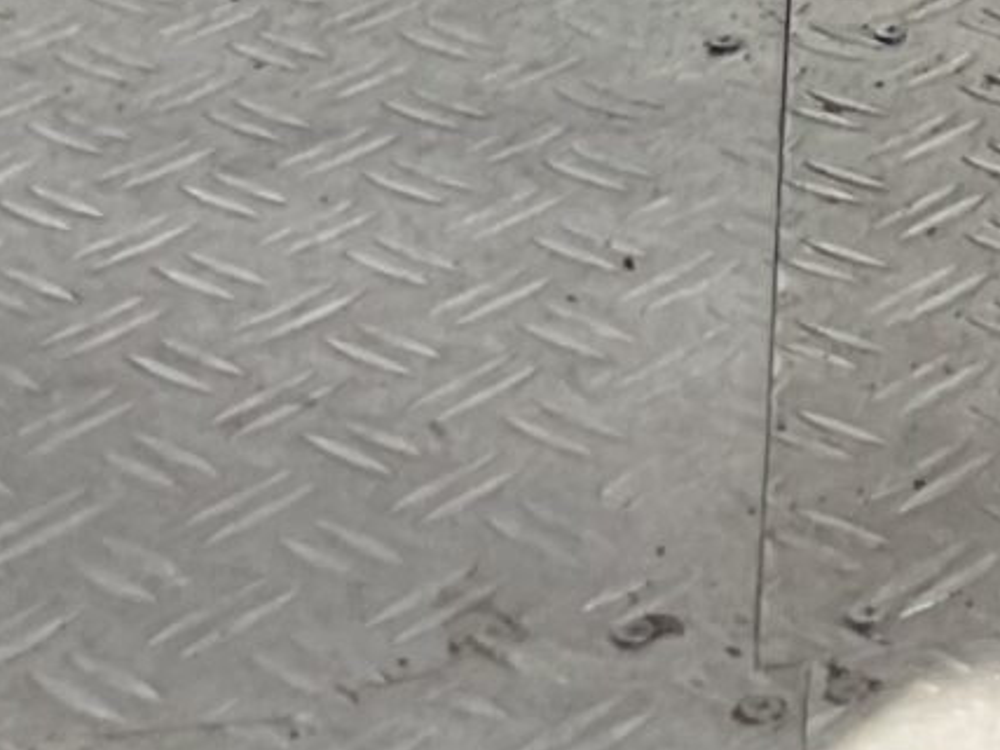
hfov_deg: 10.7
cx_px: 1733
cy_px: -1402
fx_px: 5025
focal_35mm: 174
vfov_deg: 7.6
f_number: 1.8
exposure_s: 1/147
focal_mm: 3
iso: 16
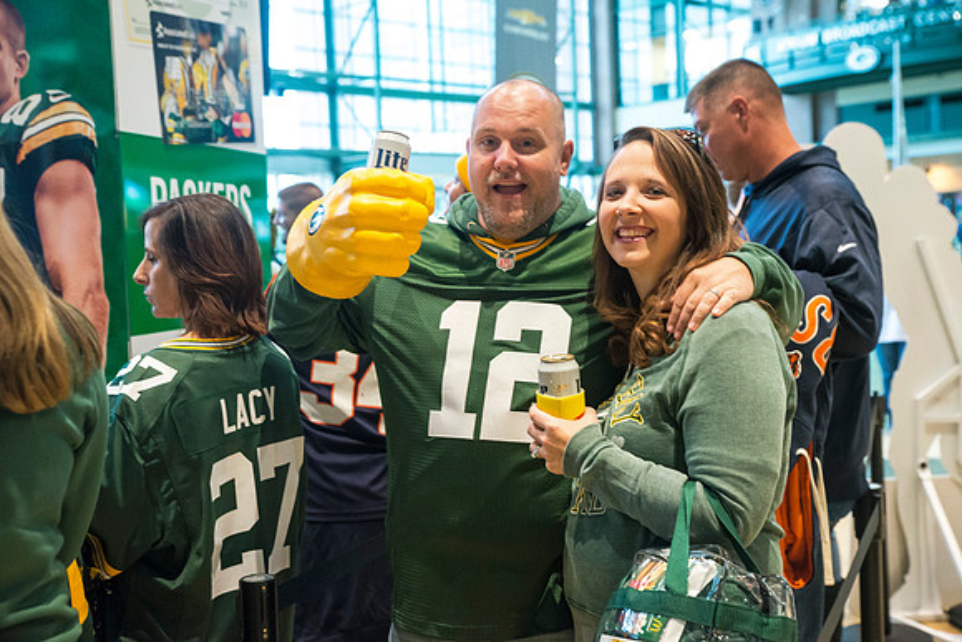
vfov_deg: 29.3
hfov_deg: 42.7
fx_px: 1229
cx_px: 481
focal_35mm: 46
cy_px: 321
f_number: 4.5
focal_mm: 46
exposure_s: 1/80
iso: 5000
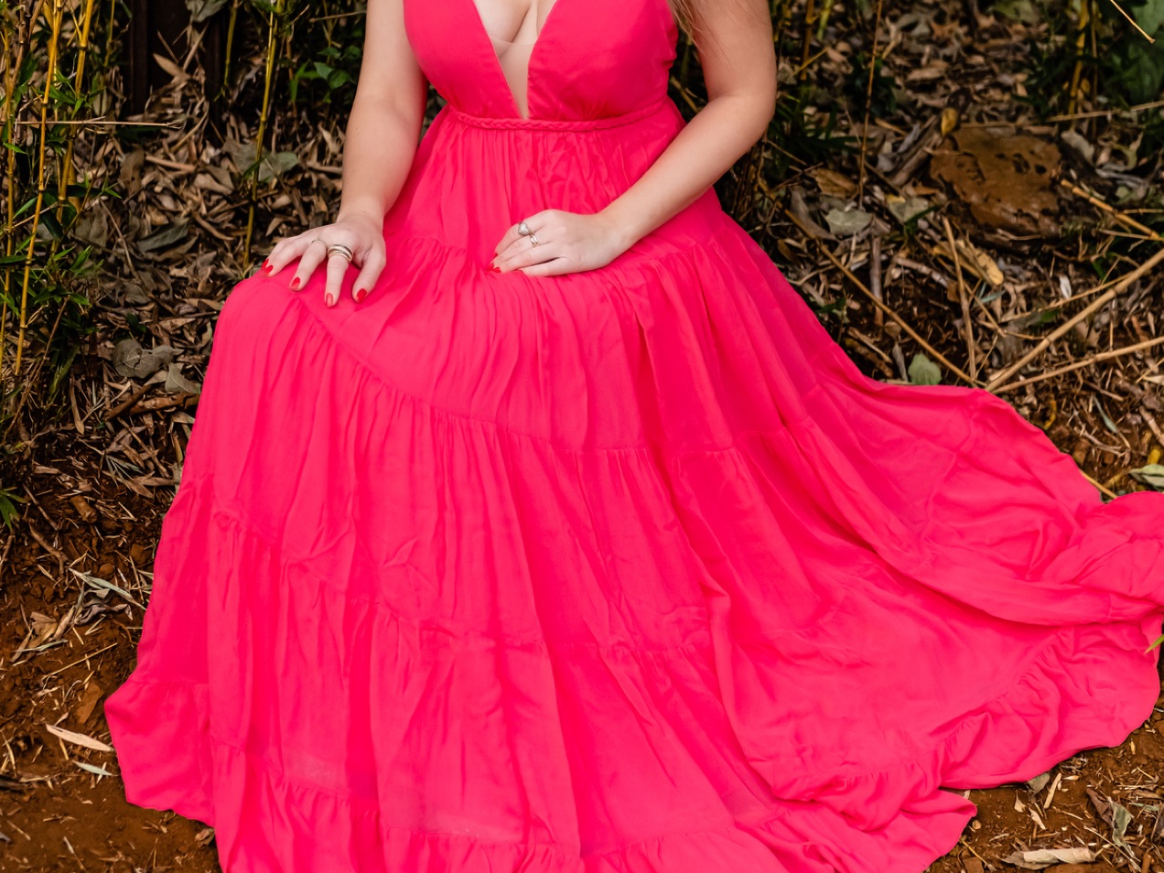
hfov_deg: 25.3
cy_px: 275
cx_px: 586
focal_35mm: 77
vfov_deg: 19.1
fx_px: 2589
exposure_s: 1/1000
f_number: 2
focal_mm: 35
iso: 500
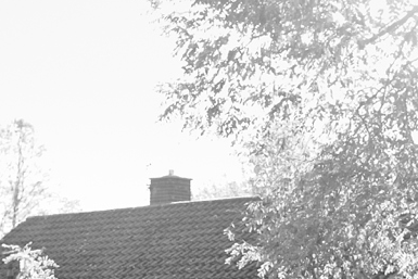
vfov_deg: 11.1
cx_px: 256
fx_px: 1417
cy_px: 290
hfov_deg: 16.8
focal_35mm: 122
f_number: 8
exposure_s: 1/200
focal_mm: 50
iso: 500
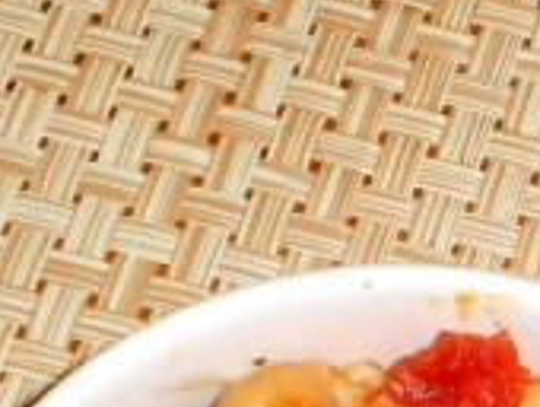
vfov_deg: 11.6
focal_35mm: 125
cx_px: 808
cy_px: 491
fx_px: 1953
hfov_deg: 14.7
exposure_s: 1/30
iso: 80
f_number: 3.9
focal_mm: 6.7
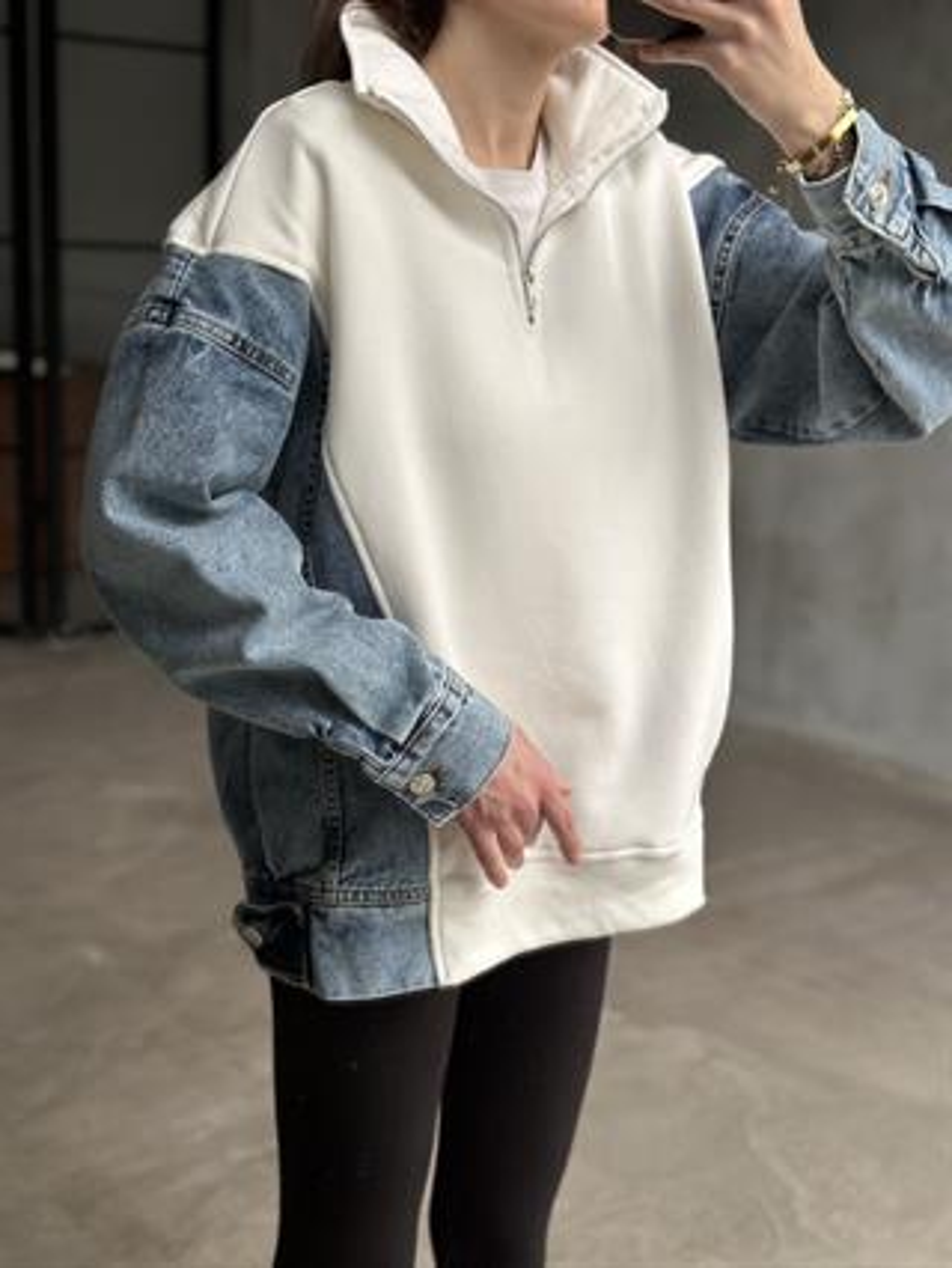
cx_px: 476
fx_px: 1758
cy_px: 634
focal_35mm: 48
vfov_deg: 39.6
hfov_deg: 30.3
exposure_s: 1/64
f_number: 1.78
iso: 125
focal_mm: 6.86
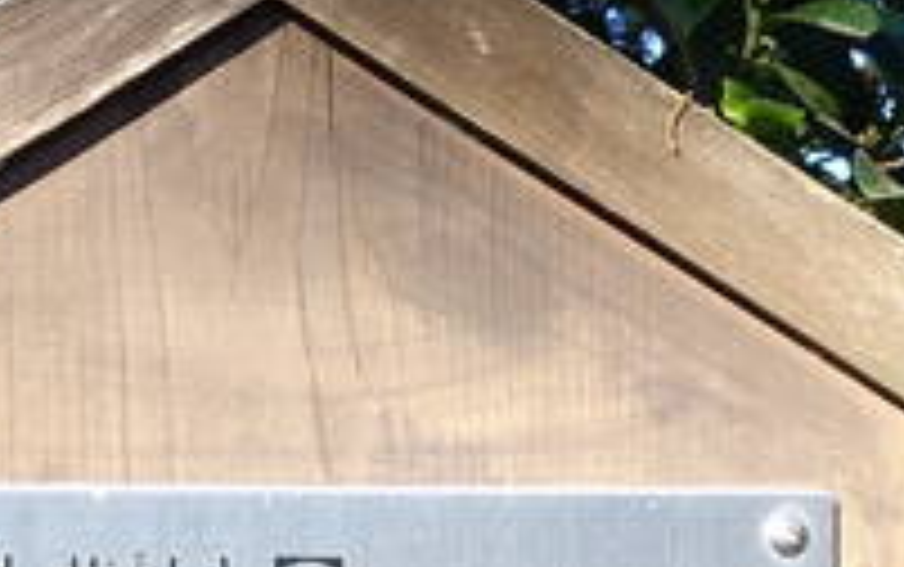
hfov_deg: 13.2
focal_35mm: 158
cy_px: 1246
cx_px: 265
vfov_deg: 7.8
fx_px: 3896
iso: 125
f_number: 5
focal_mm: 9.47
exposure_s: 1/80
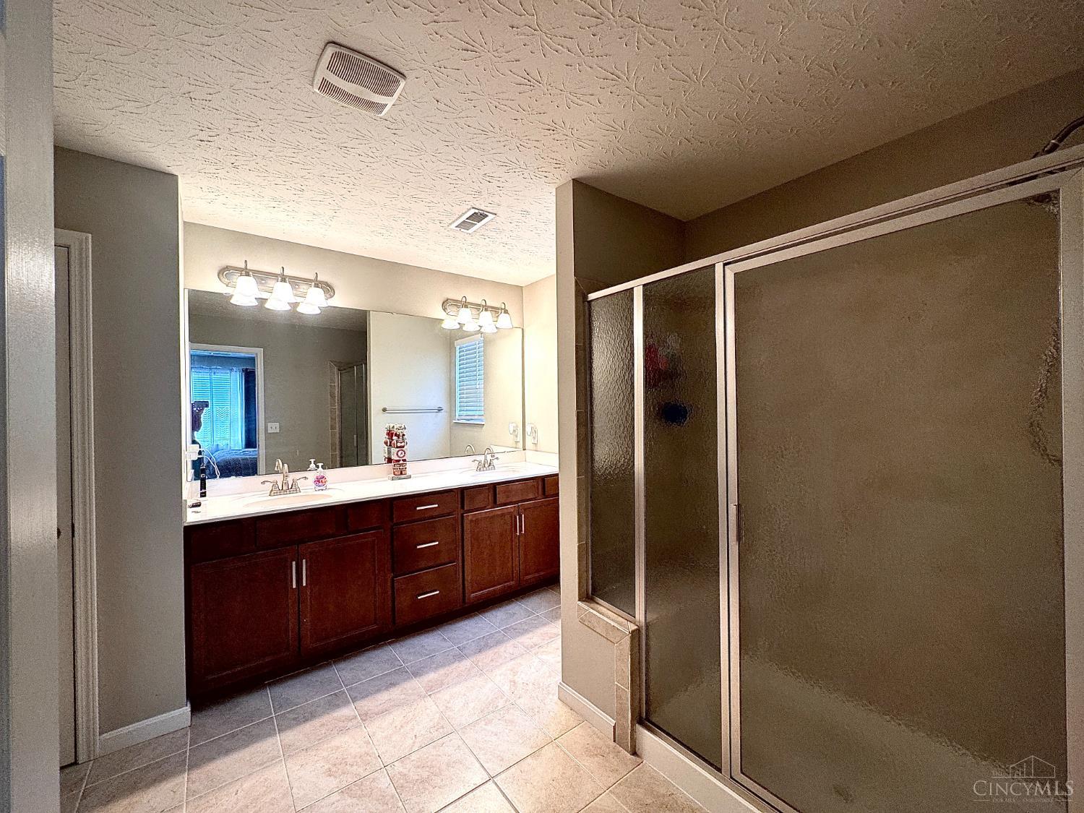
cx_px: 542
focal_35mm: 14
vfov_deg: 85.7
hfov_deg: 102.1
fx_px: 438
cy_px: 406
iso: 160
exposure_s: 1/120
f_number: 2.2
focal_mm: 2.22
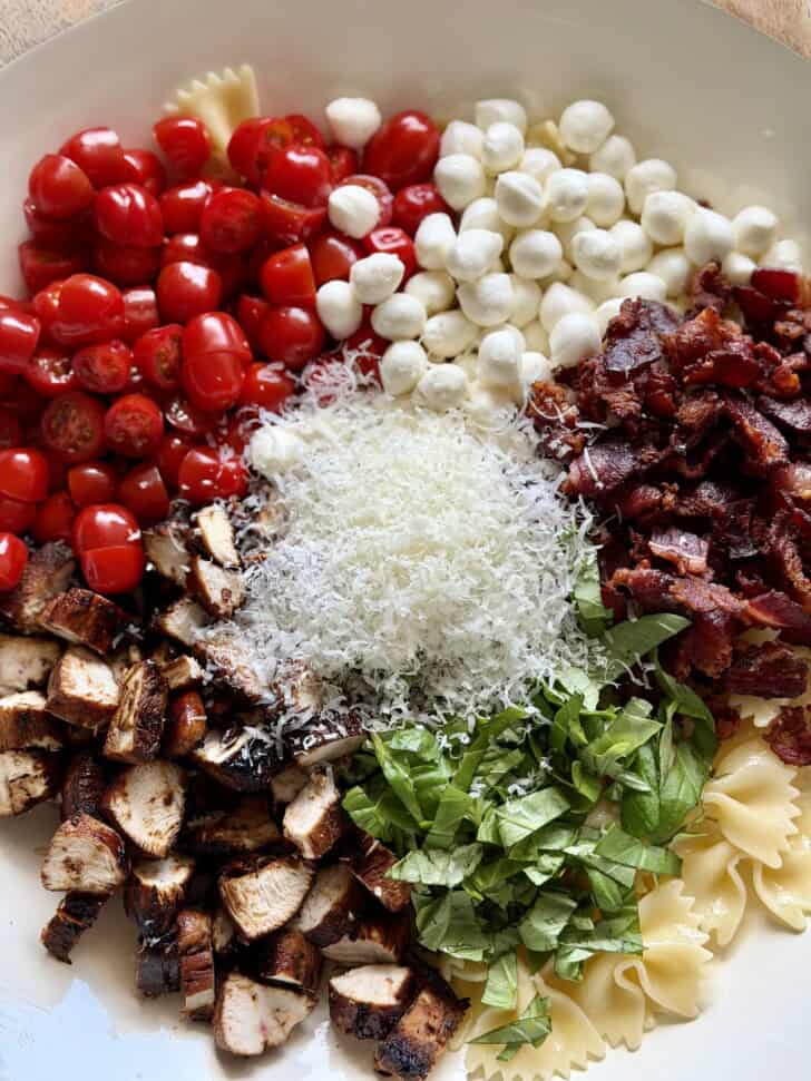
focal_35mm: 48
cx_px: 406
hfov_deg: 30.3
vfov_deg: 39.7
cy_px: 540
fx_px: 1500
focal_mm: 6.8
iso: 50
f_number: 1.8
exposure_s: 1/121
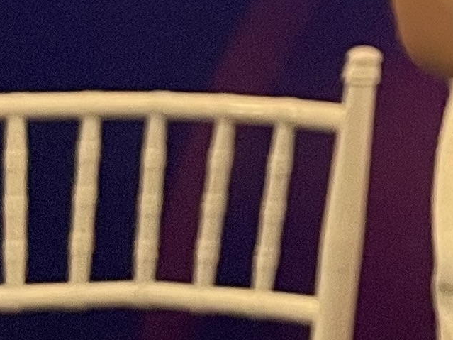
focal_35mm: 164
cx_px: 1284
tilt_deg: +1.3
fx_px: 2146
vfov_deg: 7.9
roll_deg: -0.6
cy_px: -646
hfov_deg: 9.7
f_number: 1.6
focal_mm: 4.2
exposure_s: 1/50
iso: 125
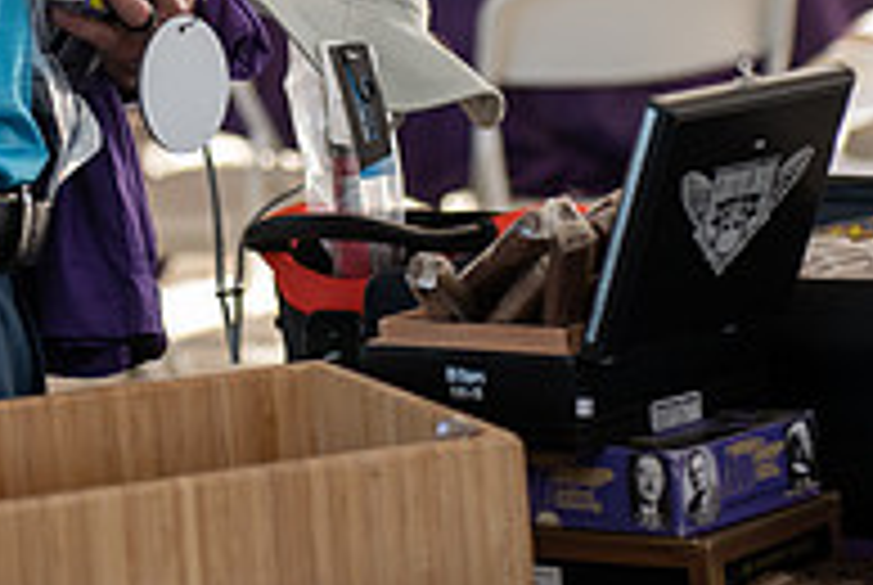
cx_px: 153
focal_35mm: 209
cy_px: -254
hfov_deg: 9.8
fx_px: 5076
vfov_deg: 6.5
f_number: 3.2
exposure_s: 1/200
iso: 320
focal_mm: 70
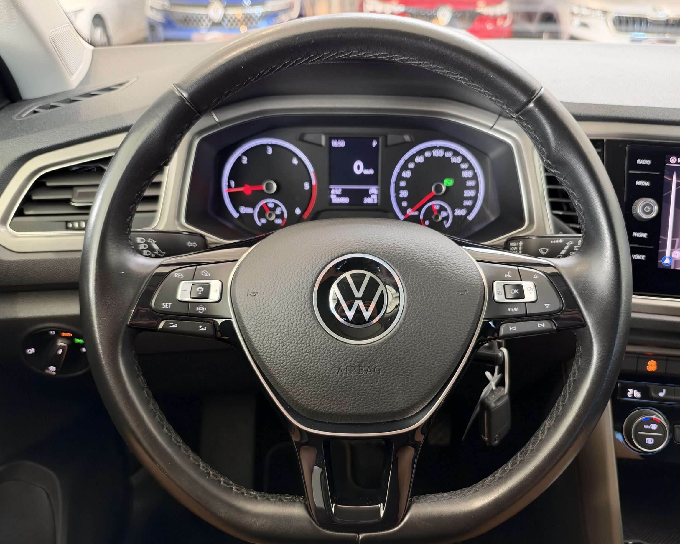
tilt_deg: -28.9
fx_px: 523
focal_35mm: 26
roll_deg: -1.0
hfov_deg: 66.0
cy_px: 277
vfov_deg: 54.9
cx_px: 353
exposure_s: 1/50
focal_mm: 6.93
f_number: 1.48
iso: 320
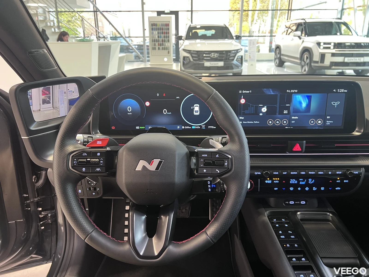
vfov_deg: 53.1
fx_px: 277
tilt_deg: -19.2
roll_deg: +0.5
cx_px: 184
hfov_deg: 67.3
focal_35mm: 26
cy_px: 138
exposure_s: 1/60
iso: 250
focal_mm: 5.7
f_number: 1.5
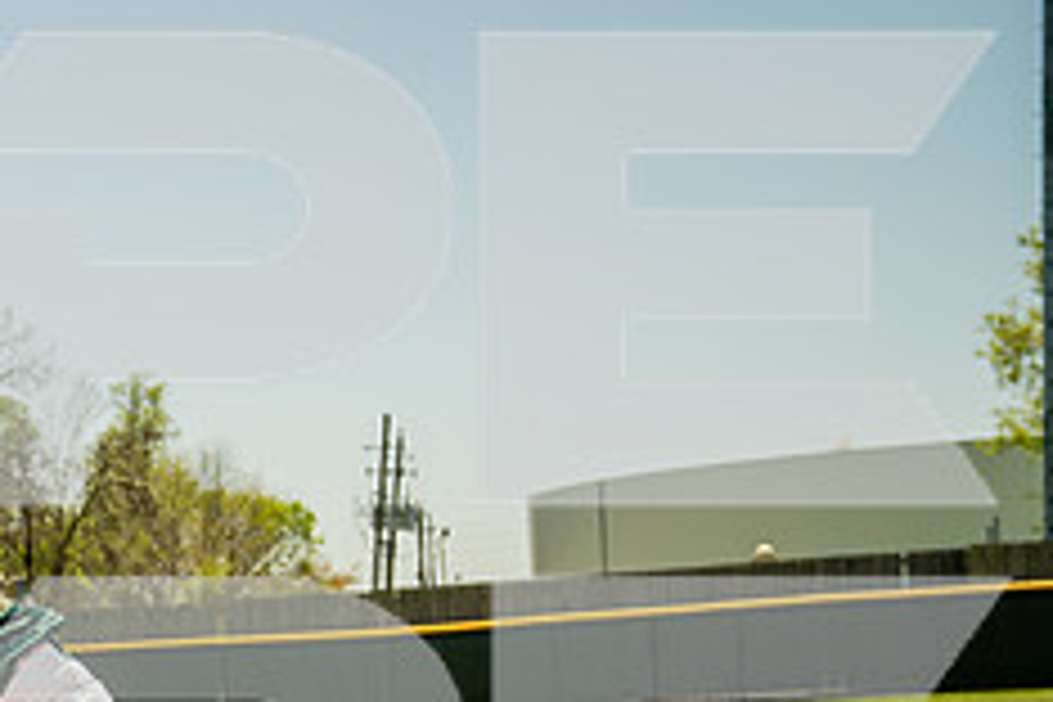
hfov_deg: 25.8
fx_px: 2106
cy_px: 817
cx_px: -135
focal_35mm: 72
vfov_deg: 18.1
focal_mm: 29
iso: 250
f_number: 4.5
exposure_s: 1/250
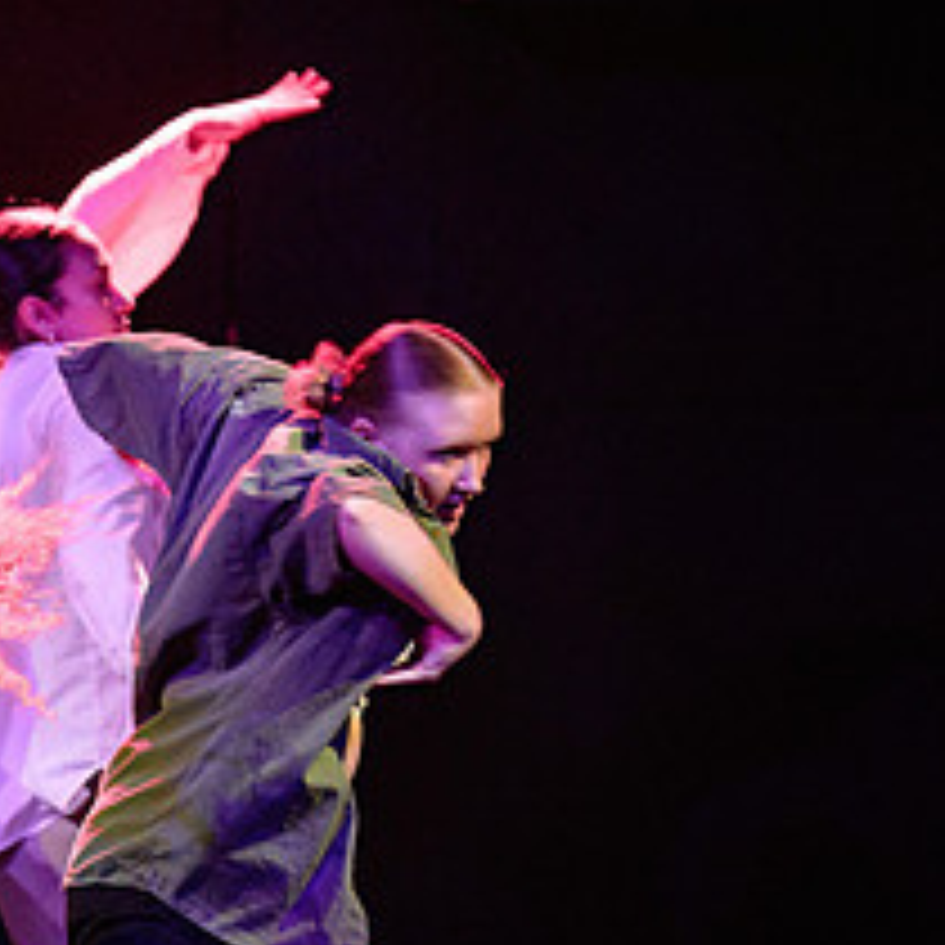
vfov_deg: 4.4
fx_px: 12200
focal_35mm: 395
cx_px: -219
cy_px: 807
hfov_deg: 4.4
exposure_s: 1/250
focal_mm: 150
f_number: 2.8
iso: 1600
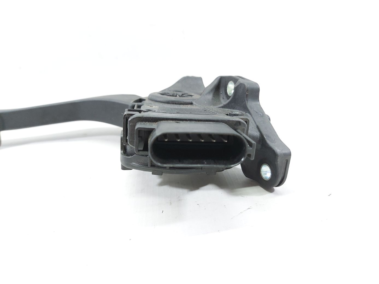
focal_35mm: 24
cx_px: 190
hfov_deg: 71.6
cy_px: 142
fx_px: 263
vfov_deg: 56.8
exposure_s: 1/50
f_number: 1.8
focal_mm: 5.23
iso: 160
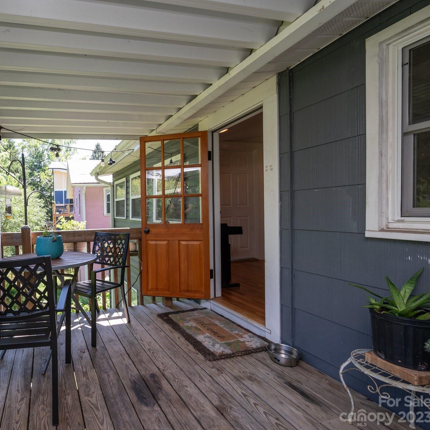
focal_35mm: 18
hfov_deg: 75.0
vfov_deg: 80.7
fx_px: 253
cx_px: 108
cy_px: 216
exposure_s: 1/60
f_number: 8
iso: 250
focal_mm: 14
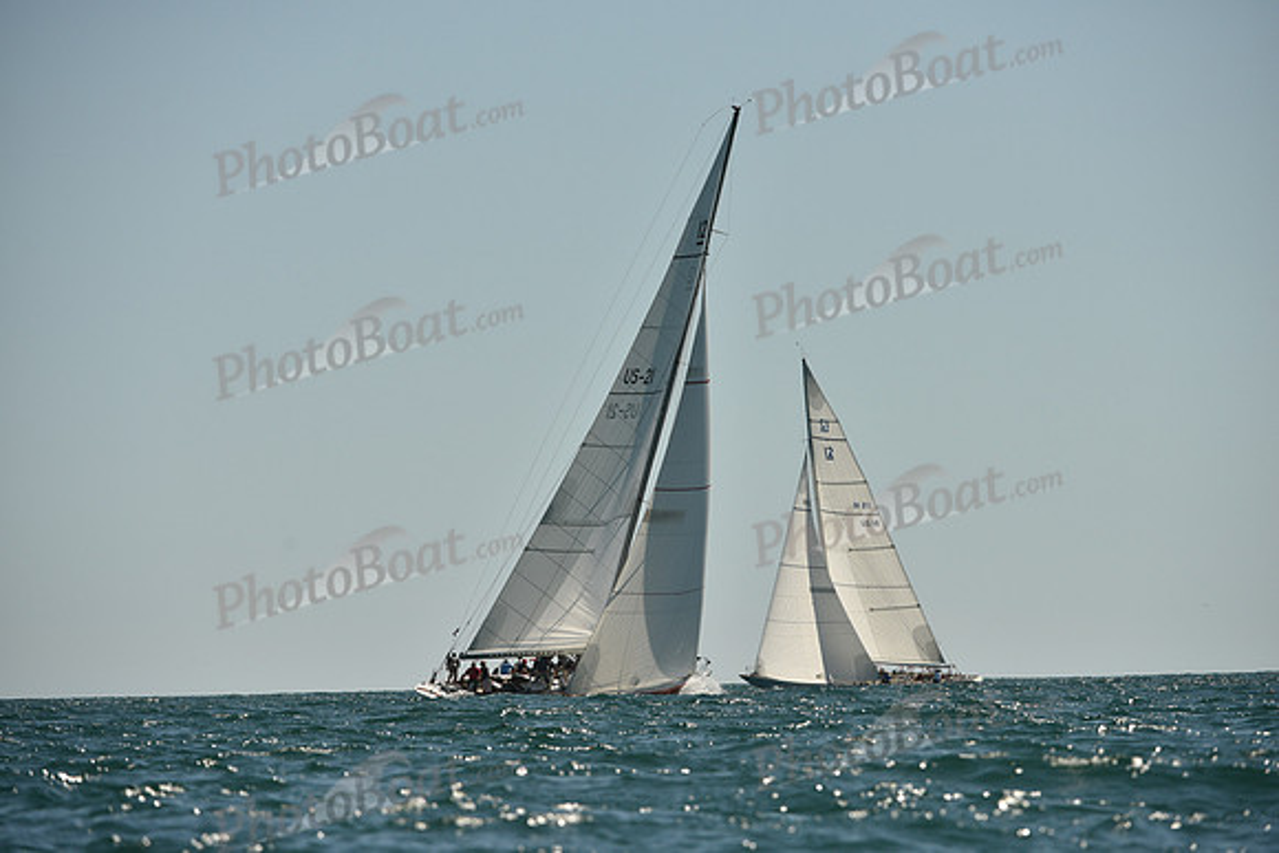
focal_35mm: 280
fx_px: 9950
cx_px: 640
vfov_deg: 4.9
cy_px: 426
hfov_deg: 7.4
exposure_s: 1/2500
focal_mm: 280
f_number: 5.6
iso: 250
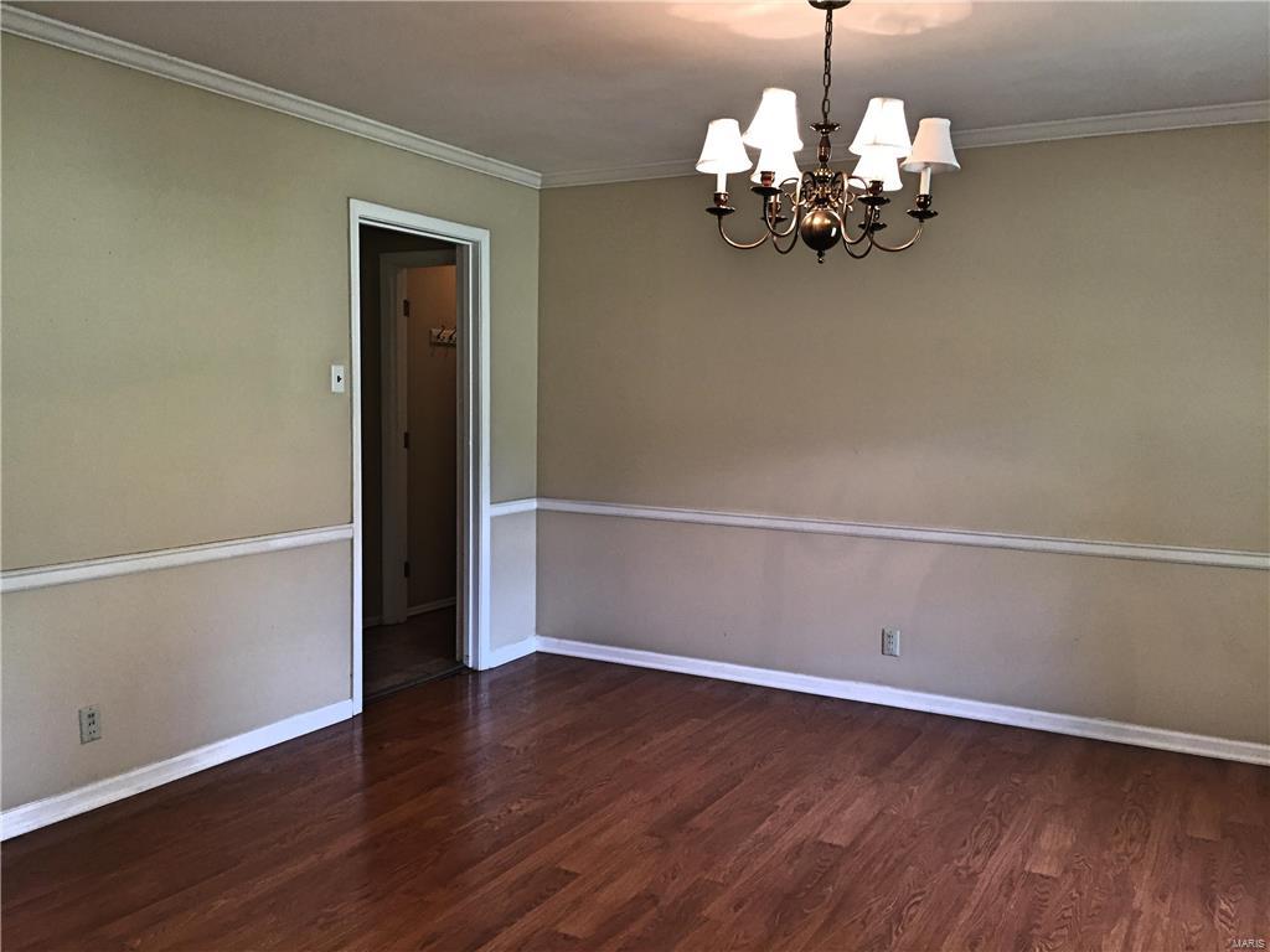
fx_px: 1064
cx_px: 635
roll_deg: -0.7
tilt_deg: -2.6
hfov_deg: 61.7
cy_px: 476
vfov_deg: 48.2
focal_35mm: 29
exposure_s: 1/30
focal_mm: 4.15
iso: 100
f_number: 2.2
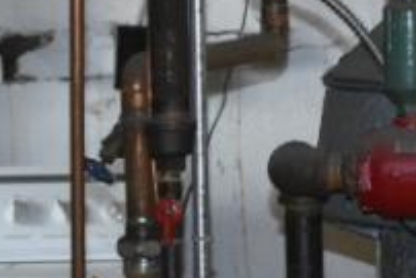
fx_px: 3087
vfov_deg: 5.1
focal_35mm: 267
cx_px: 369
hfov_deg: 7.7
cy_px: 340
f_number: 4
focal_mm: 24
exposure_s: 1/60
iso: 2200
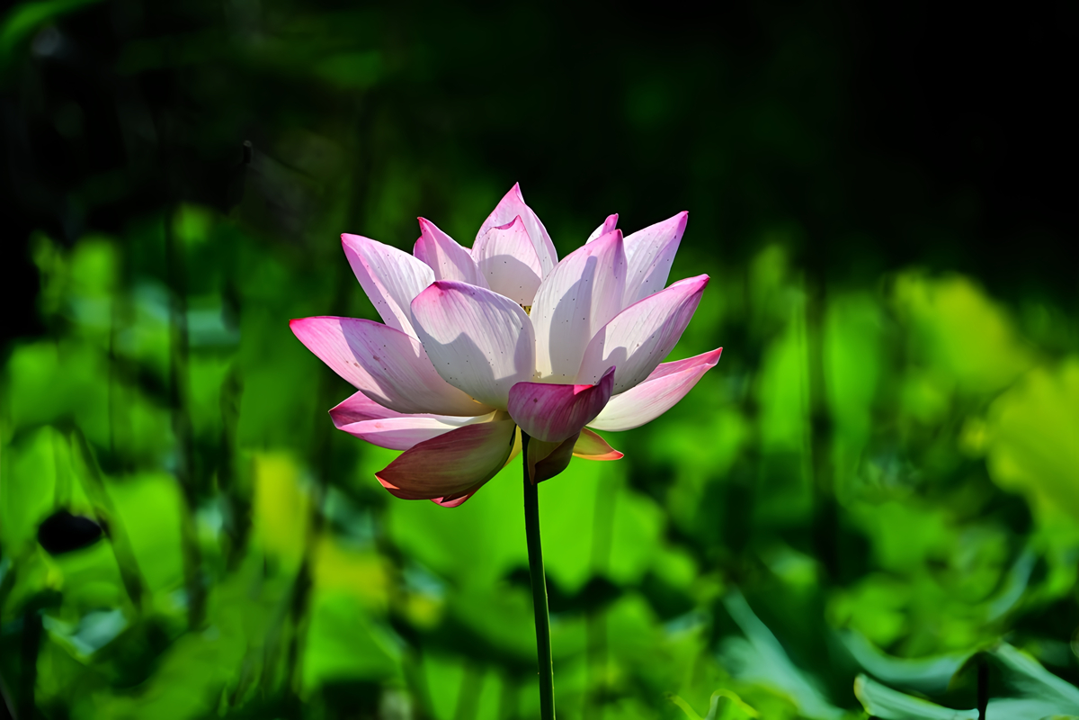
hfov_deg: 7.6
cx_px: 540
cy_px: 360
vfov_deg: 5.1
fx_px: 8092
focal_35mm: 270
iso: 100
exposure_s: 1/640
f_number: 8
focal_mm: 270
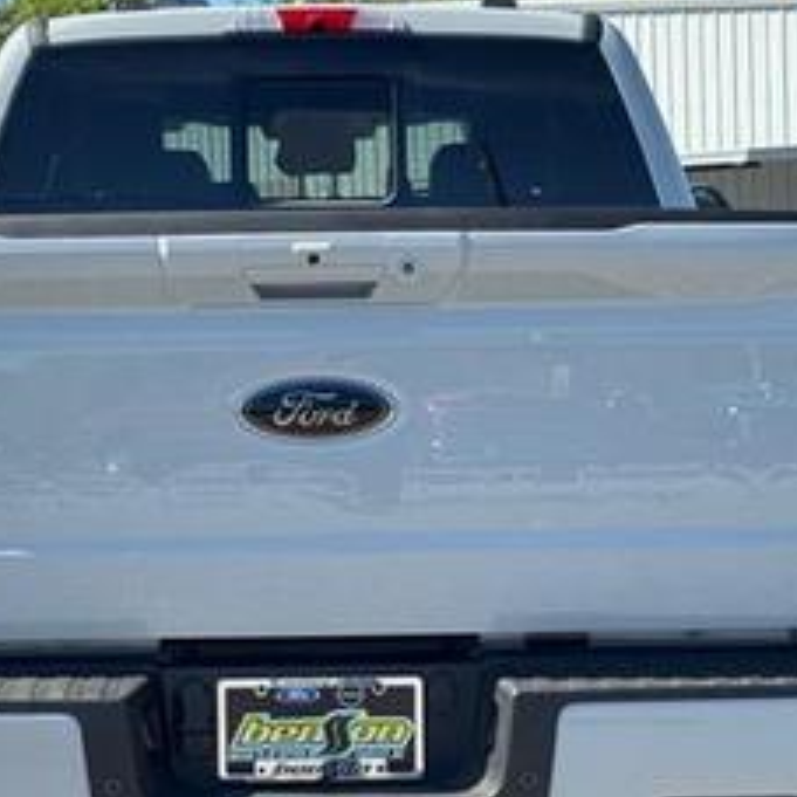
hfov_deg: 18.5
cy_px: 509
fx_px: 2449
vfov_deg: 18.5
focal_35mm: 94
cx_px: 358
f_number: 1.78
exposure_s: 1/2252
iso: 64
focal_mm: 6.76
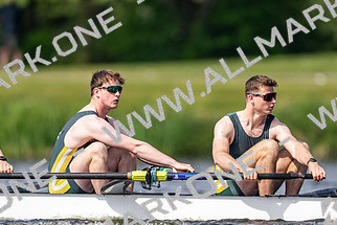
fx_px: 10133
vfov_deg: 1.3
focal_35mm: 1082
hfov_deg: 1.9
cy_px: 147
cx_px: 231
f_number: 4
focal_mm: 600
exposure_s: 1/2500
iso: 280
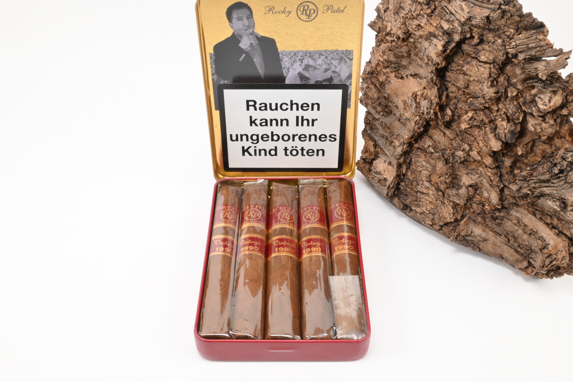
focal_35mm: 38
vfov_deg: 35.0
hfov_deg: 50.7
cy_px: 184
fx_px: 605
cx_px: 282
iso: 640
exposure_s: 1/15
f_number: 22
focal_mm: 24
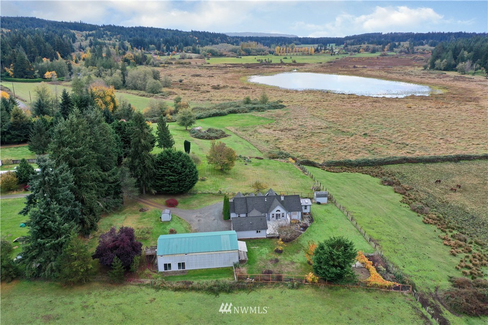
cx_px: 244
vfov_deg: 46.4
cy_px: 162
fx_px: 380
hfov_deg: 65.5
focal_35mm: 28
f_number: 4.5
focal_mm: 10.26
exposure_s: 1/120
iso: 100
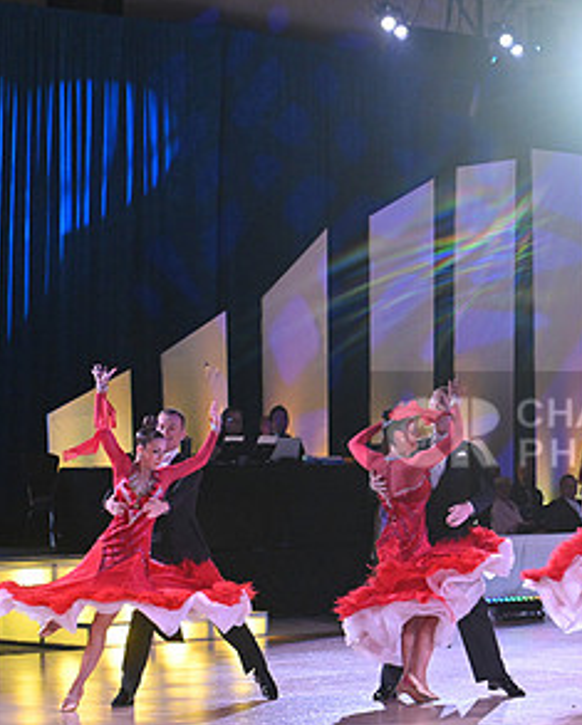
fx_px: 2795
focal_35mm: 130
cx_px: 636
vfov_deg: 14.8
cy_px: 437
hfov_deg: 11.7
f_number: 4
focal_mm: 70
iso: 3200
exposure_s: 1/400
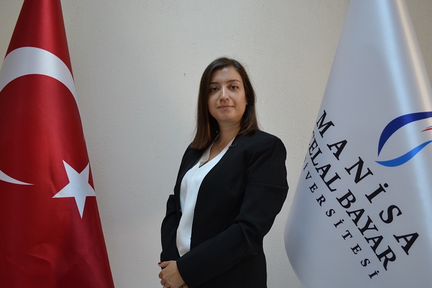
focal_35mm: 31
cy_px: 158
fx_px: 372
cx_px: 207
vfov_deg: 42.2
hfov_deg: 60.3
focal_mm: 18
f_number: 3.5
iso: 400
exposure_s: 1/50
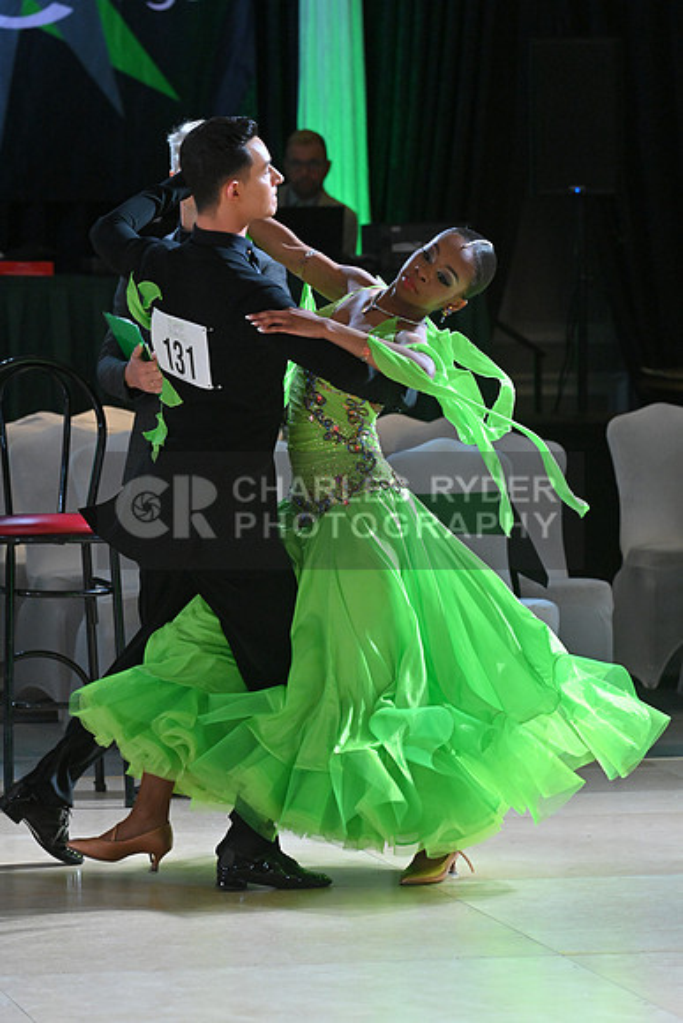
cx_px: 342
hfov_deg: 7.9
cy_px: 512
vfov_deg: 11.7
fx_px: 4977
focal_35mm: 175
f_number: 6.3
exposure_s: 1/400
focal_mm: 175
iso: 4500
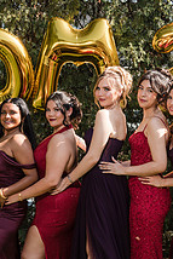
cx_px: 113
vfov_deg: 25.3
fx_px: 576
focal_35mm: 80
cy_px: 161
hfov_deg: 17.1
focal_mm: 38
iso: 100
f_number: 5
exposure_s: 1/250
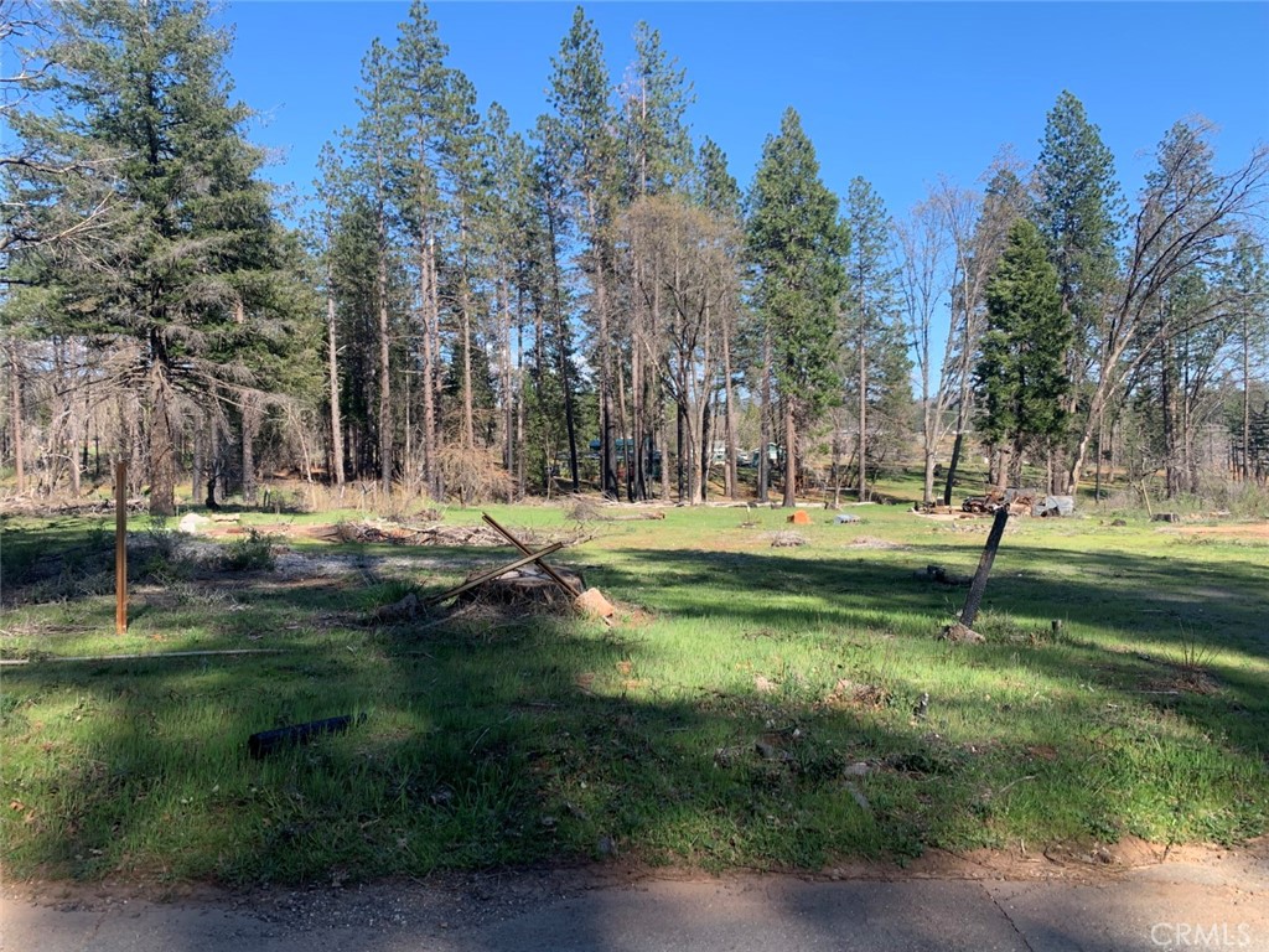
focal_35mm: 26
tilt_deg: -1.0
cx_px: 634
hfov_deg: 67.3
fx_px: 953
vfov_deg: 53.1
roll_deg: +1.4
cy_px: 476
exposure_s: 1/945
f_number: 1.8
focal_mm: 4.25
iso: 25
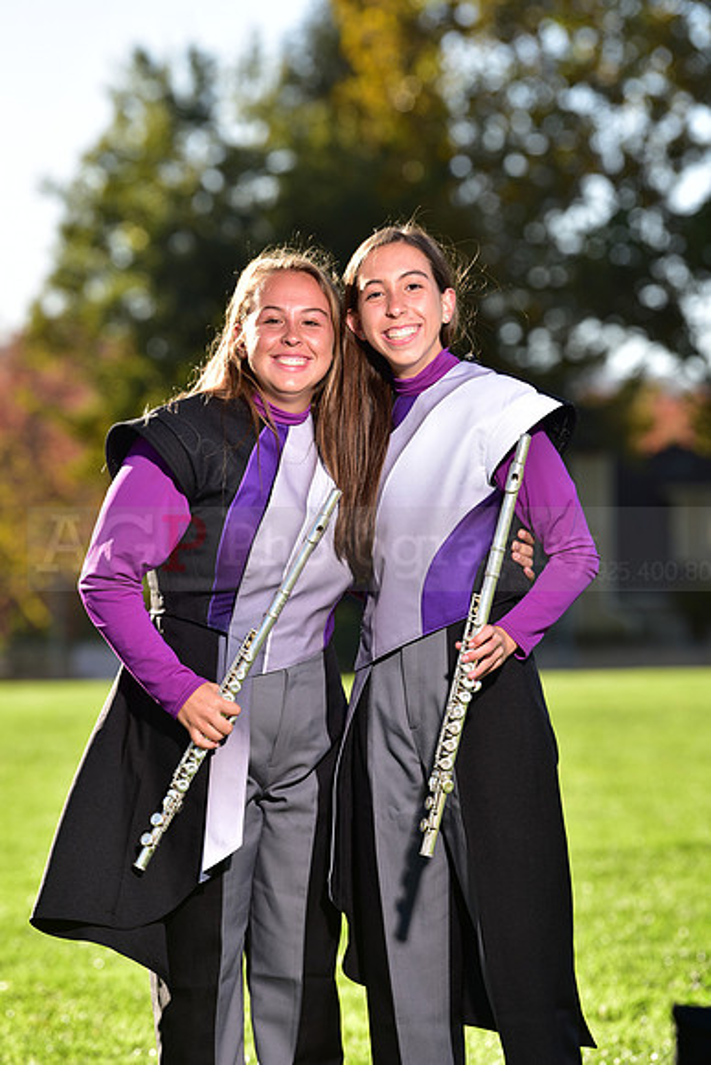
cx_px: 356
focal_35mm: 180
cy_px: 532
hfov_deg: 7.6
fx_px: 5329
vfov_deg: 11.4
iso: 80
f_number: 5
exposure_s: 1/250
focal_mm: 180
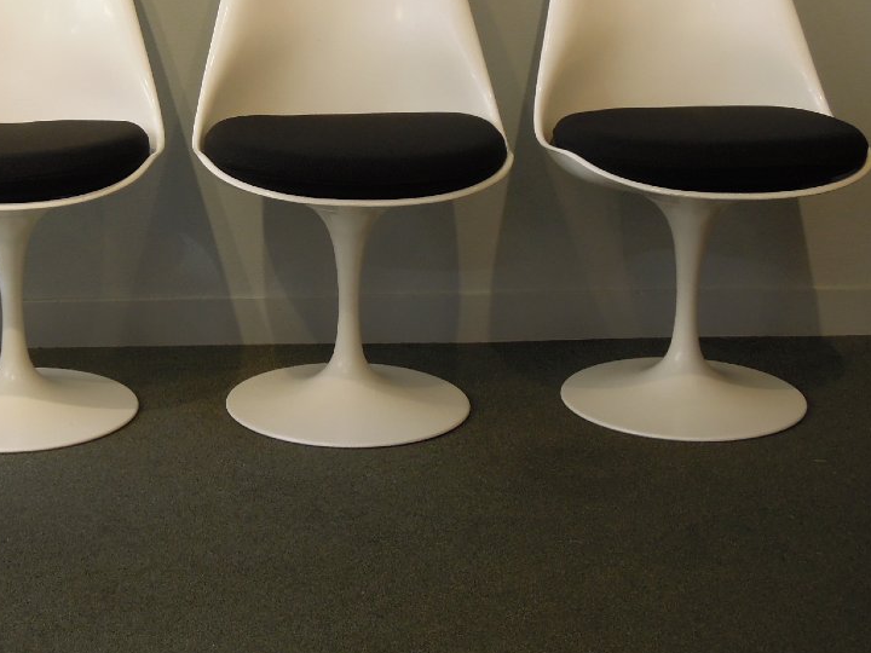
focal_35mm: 75
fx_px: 1887
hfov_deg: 25.6
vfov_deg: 19.5
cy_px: 189
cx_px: 188
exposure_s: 1/50
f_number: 3.5
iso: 180
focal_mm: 8.1
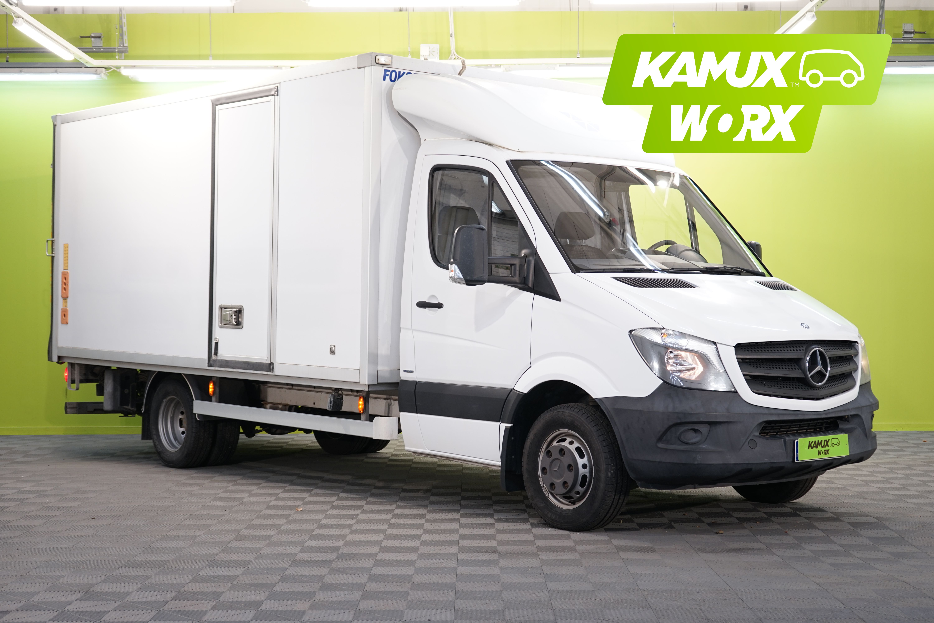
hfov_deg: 36.9
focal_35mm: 54
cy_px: 312
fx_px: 1401
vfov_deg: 25.1
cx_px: 467
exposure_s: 1/20
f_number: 5
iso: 320
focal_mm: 54
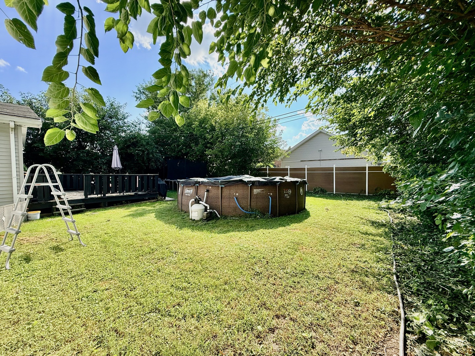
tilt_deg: -1.1
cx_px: 238
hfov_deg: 102.1
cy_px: 178
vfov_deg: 85.7
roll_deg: +0.2
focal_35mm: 14
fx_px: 192
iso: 64
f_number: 2.2
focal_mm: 2.22
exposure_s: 1/789
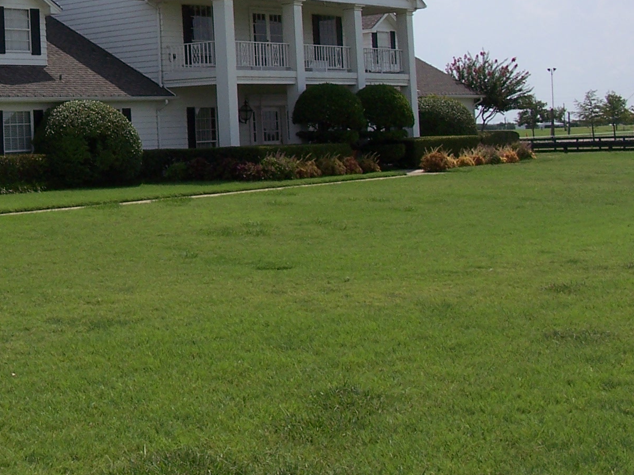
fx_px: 1227
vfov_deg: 21.6
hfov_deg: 27.6
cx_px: 32
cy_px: 85
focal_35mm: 67
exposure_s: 1/750
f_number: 5.6
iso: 80
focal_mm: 6
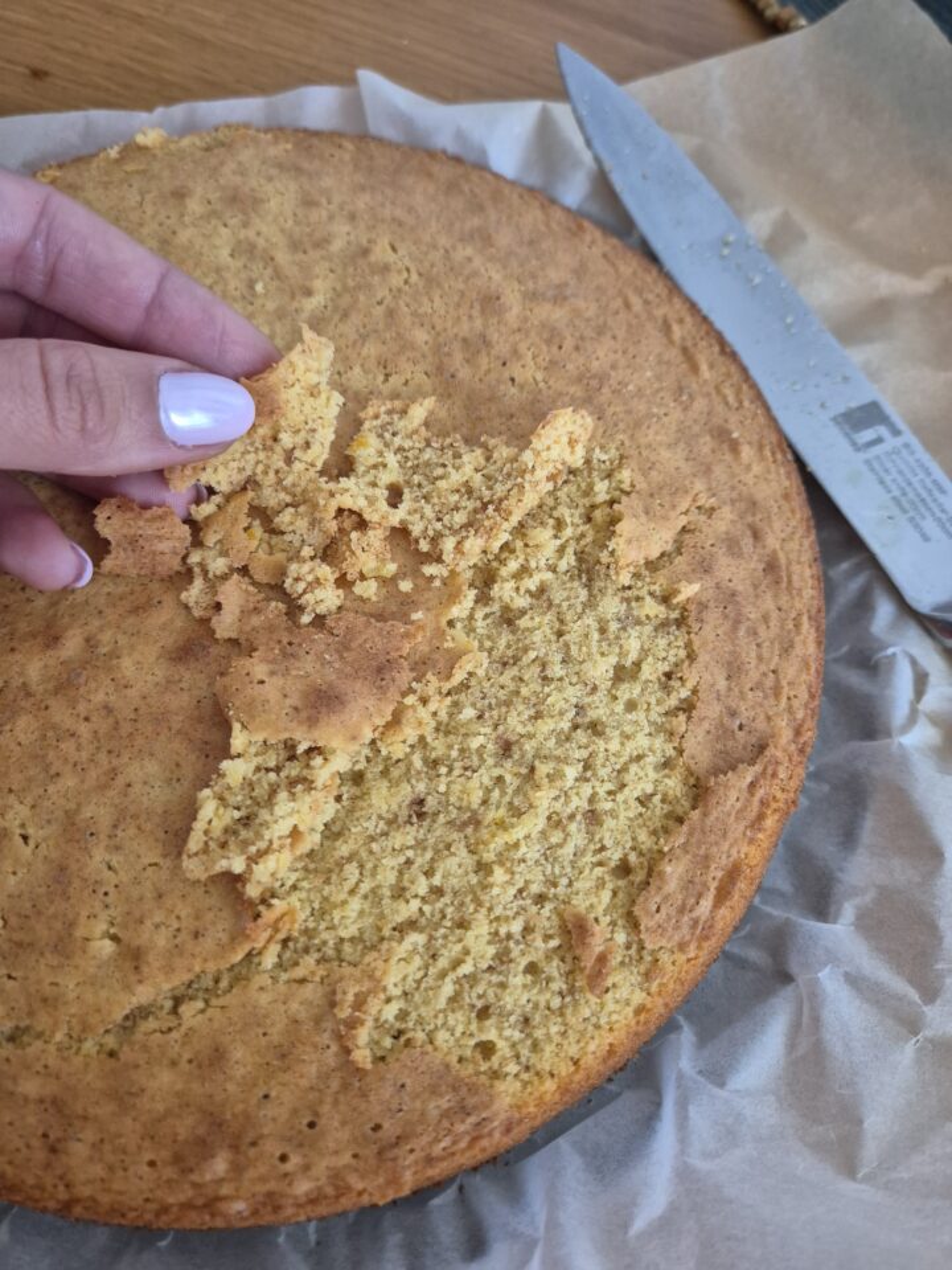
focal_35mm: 23
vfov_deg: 73.9
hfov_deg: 58.9
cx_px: 476
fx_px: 843
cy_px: 635
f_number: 1.8
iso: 800
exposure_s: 1/100
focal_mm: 5.4
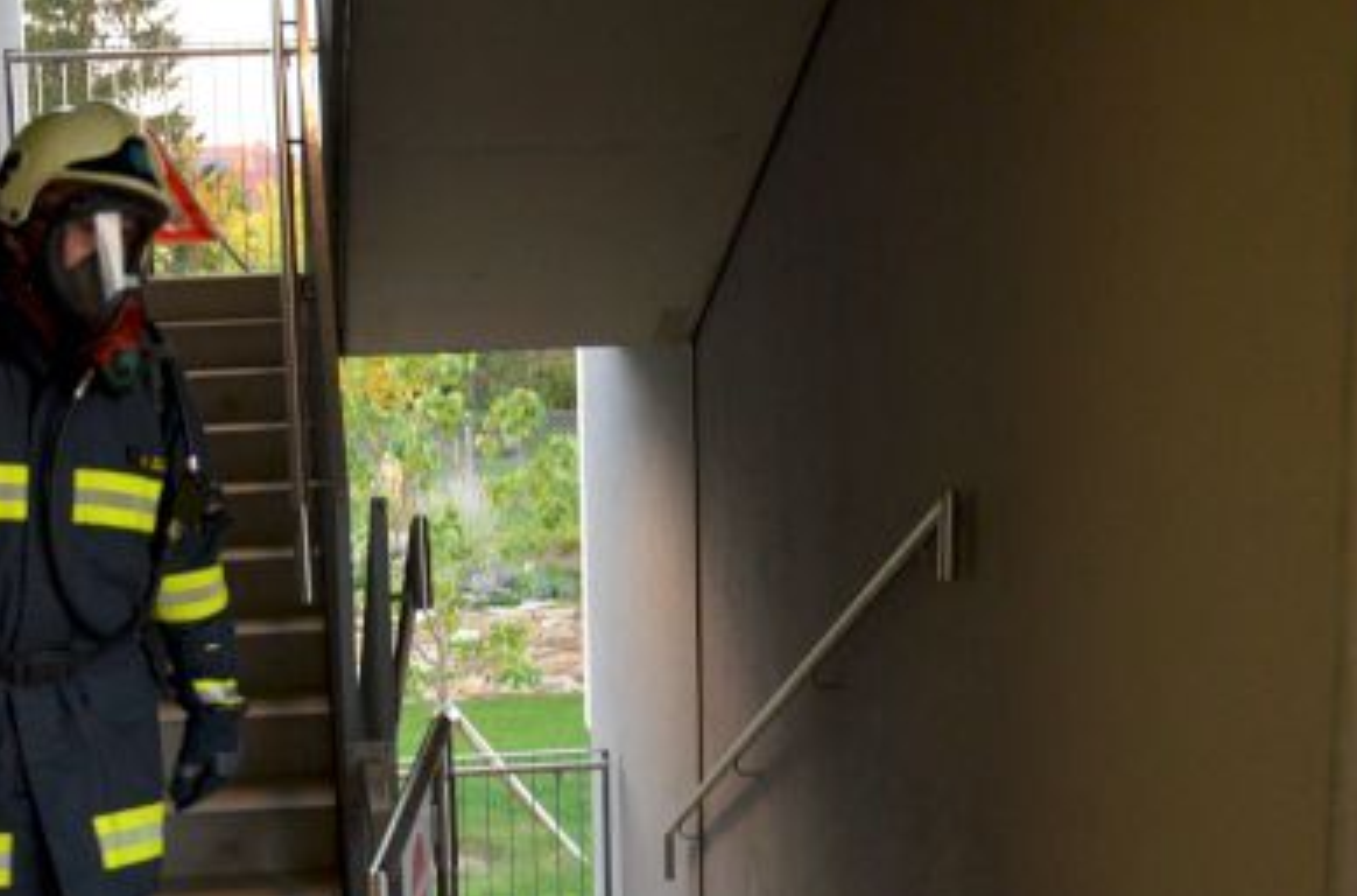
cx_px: 395
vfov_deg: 25.3
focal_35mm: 53
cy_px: 578
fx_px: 1985
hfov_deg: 37.1
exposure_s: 1/100
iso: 1600
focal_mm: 21
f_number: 3.8
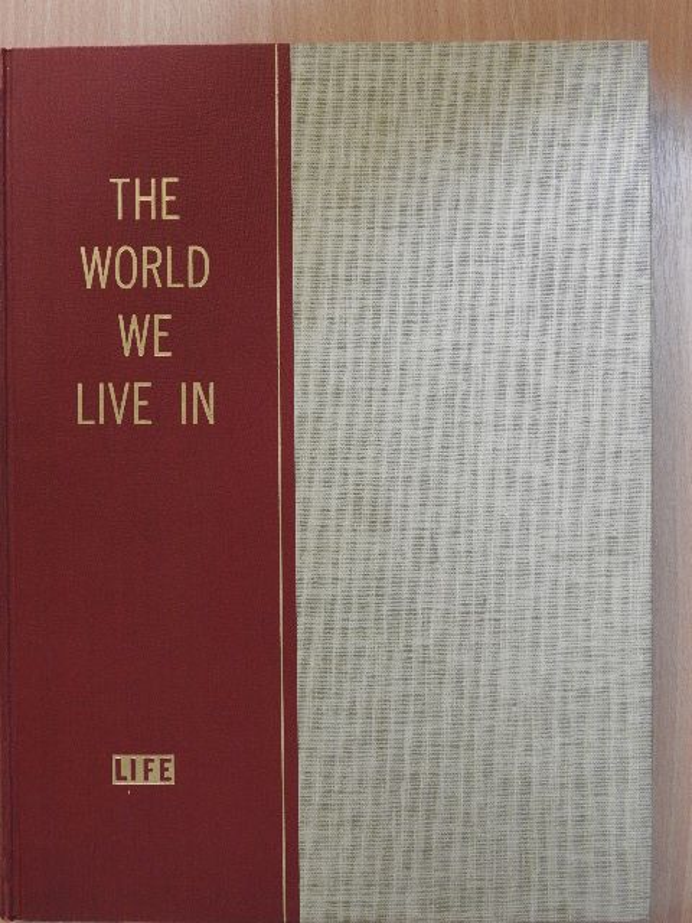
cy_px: 462
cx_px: 346
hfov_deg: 36.0
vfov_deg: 46.8
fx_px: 1066
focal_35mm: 40
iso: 400
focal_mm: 7.2
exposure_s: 1/15
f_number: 3.8
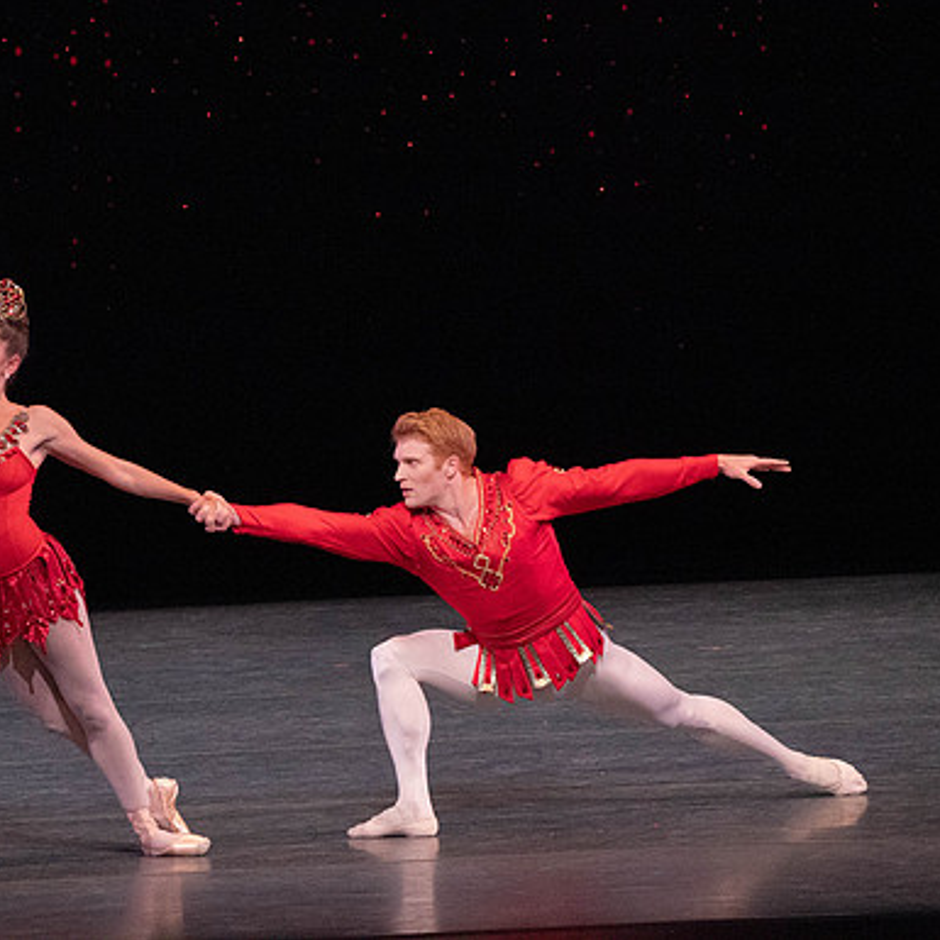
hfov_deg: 3.9
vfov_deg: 3.9
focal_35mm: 446
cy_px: 470
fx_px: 13702
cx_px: 288
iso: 16000
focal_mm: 348
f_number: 11
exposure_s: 1/500
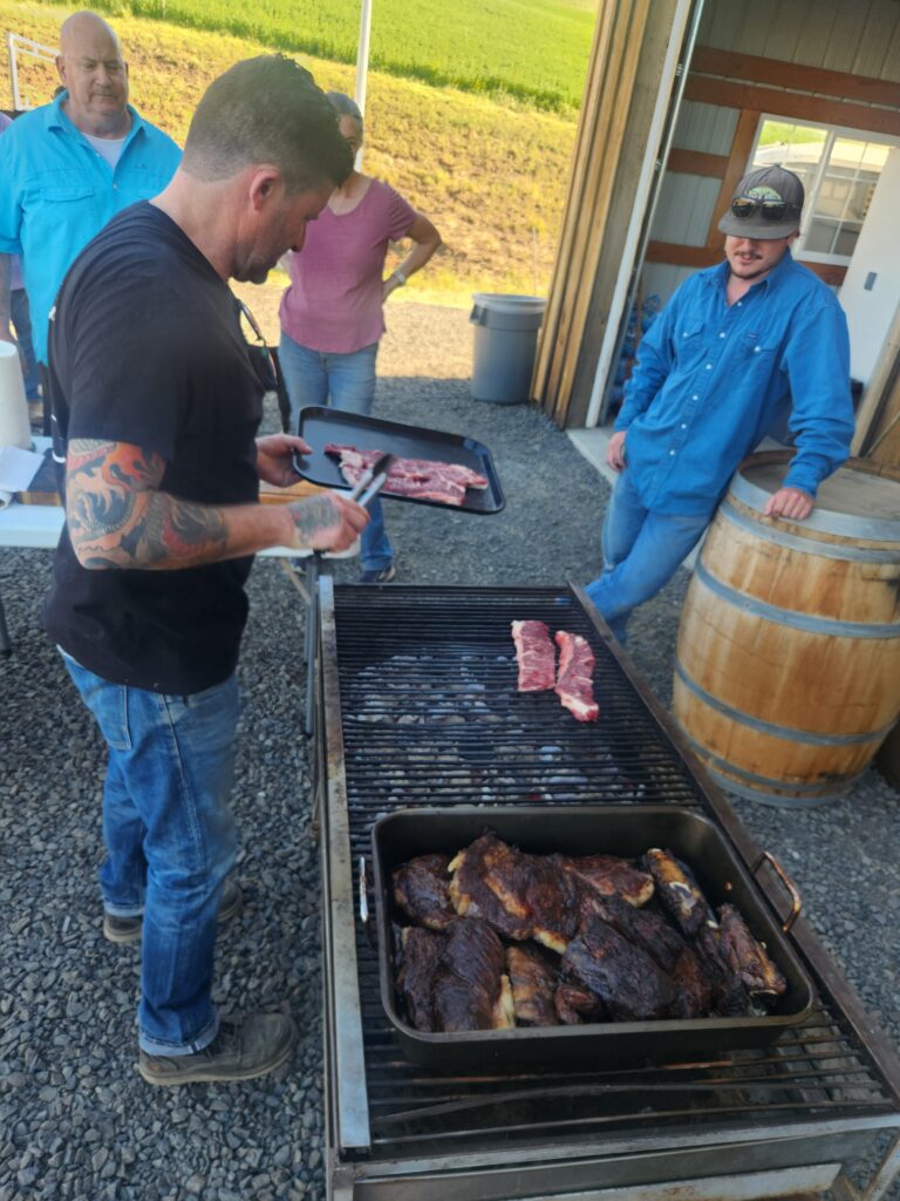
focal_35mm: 23
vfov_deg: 73.9
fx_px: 797
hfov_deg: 58.9
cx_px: 450
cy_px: 600
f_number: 1.8
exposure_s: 1/180
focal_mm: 5.4
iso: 32
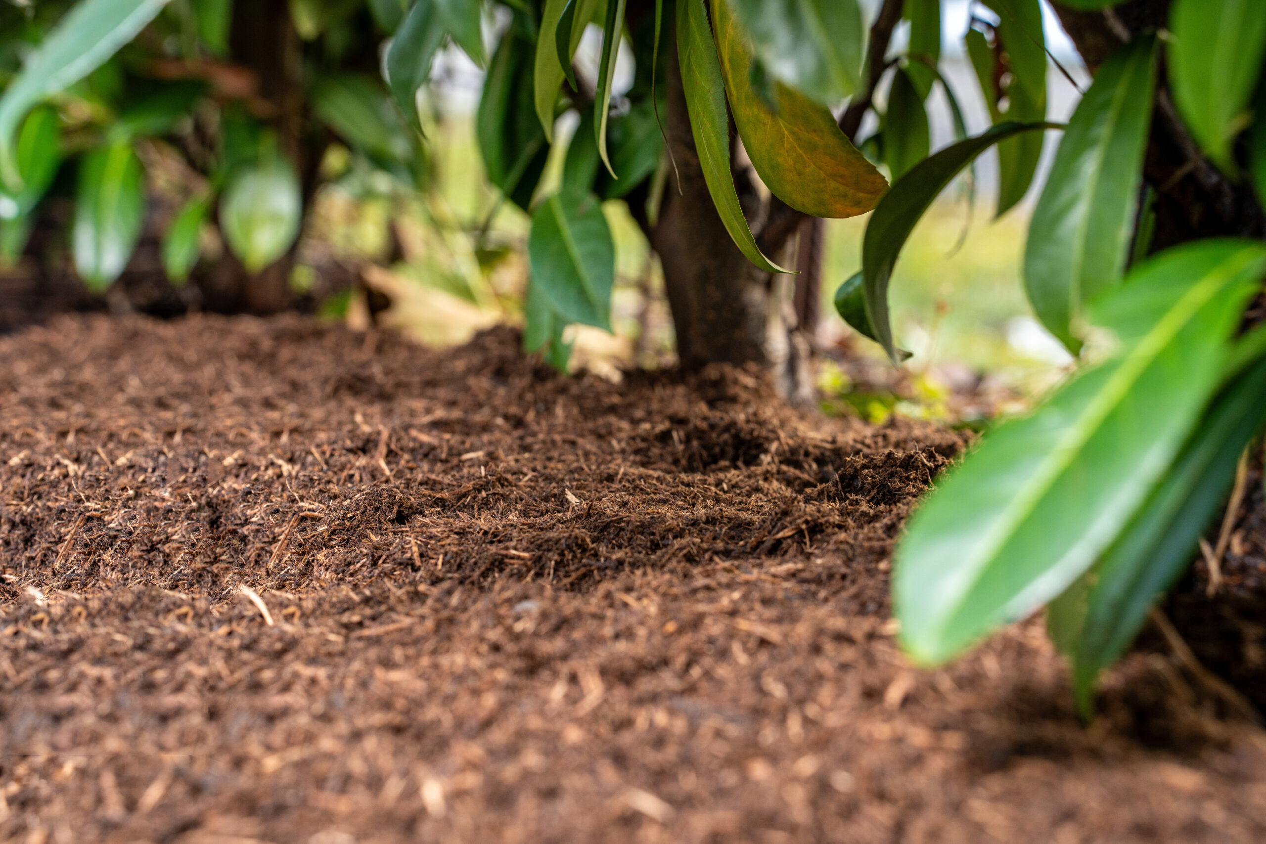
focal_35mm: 82
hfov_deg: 24.8
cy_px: 422
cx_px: 633
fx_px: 2884
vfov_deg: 16.7
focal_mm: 82
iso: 800
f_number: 5.6
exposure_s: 1/125
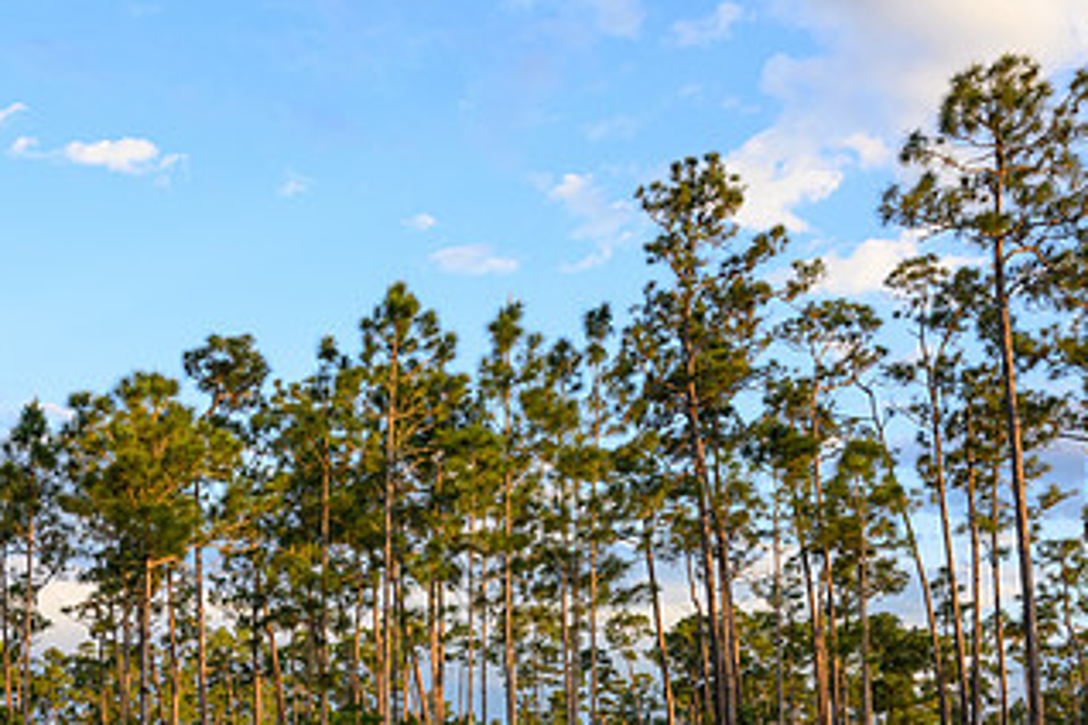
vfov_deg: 28.0
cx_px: 381
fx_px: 1390
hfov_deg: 42.3
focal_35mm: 46
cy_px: 670
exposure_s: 1/50
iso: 500
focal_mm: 24.5
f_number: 14
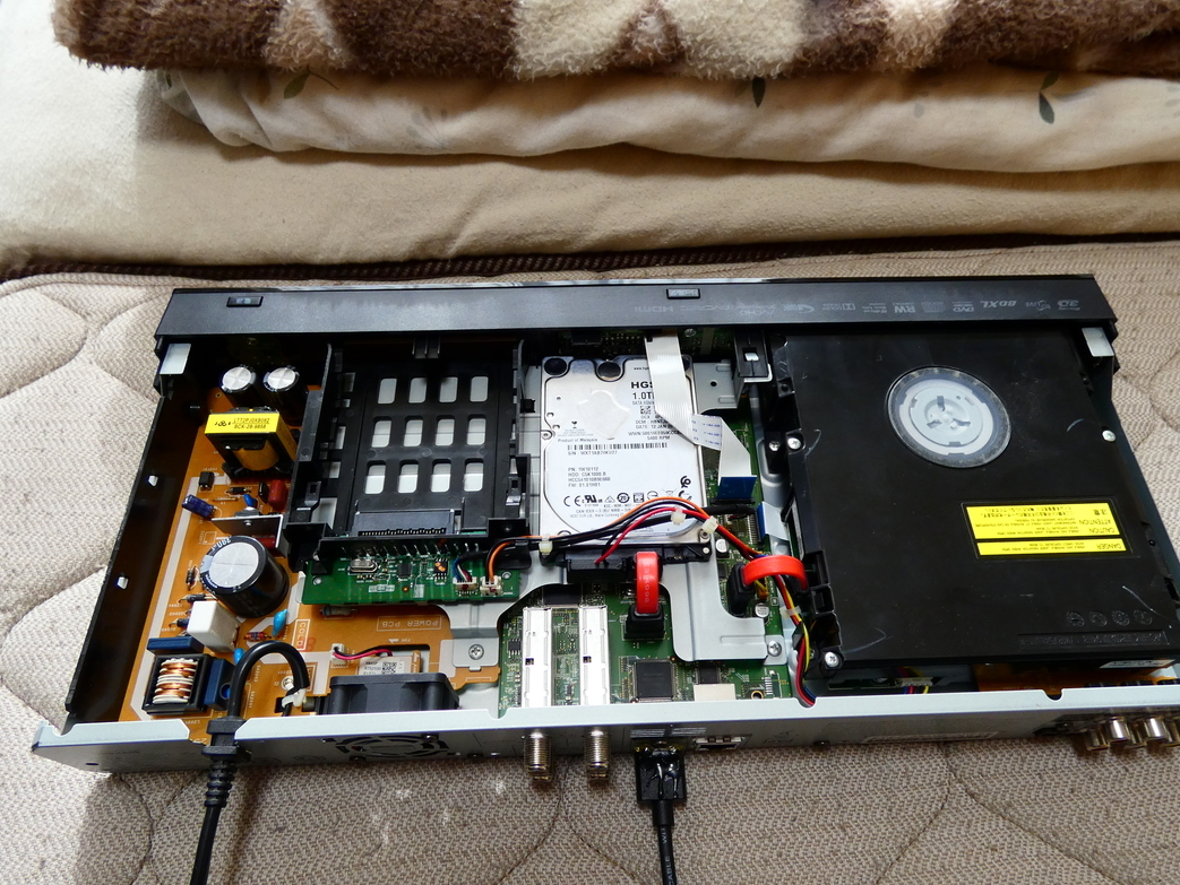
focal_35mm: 23
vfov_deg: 58.9
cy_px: 446
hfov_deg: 73.9
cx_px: 614
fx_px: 784
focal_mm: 3.6
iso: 125
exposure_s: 1/60
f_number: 2.8
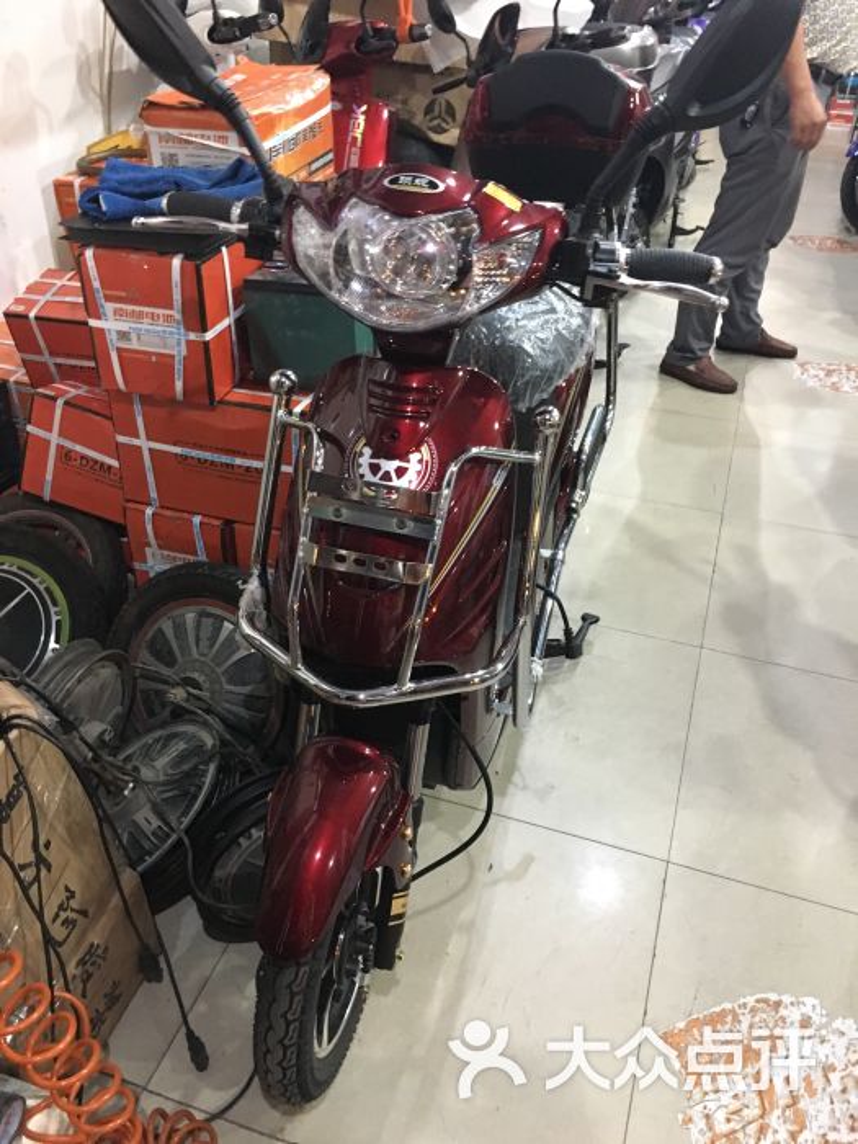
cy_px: 572
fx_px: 958
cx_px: 429
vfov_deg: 61.7
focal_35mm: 29
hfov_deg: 48.2
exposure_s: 1/17
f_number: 2.2
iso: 400
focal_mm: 4.15
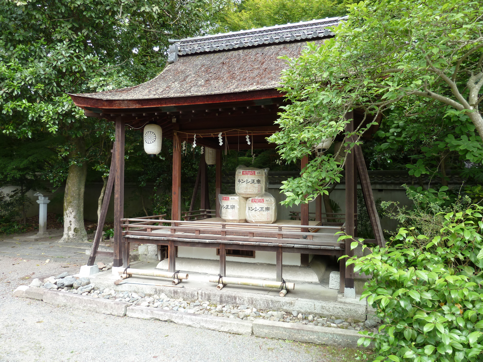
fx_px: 349
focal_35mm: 25
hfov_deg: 69.4
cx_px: 242
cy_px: 181
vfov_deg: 54.9
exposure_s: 1/80
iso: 80
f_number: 3.3
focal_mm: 4.1
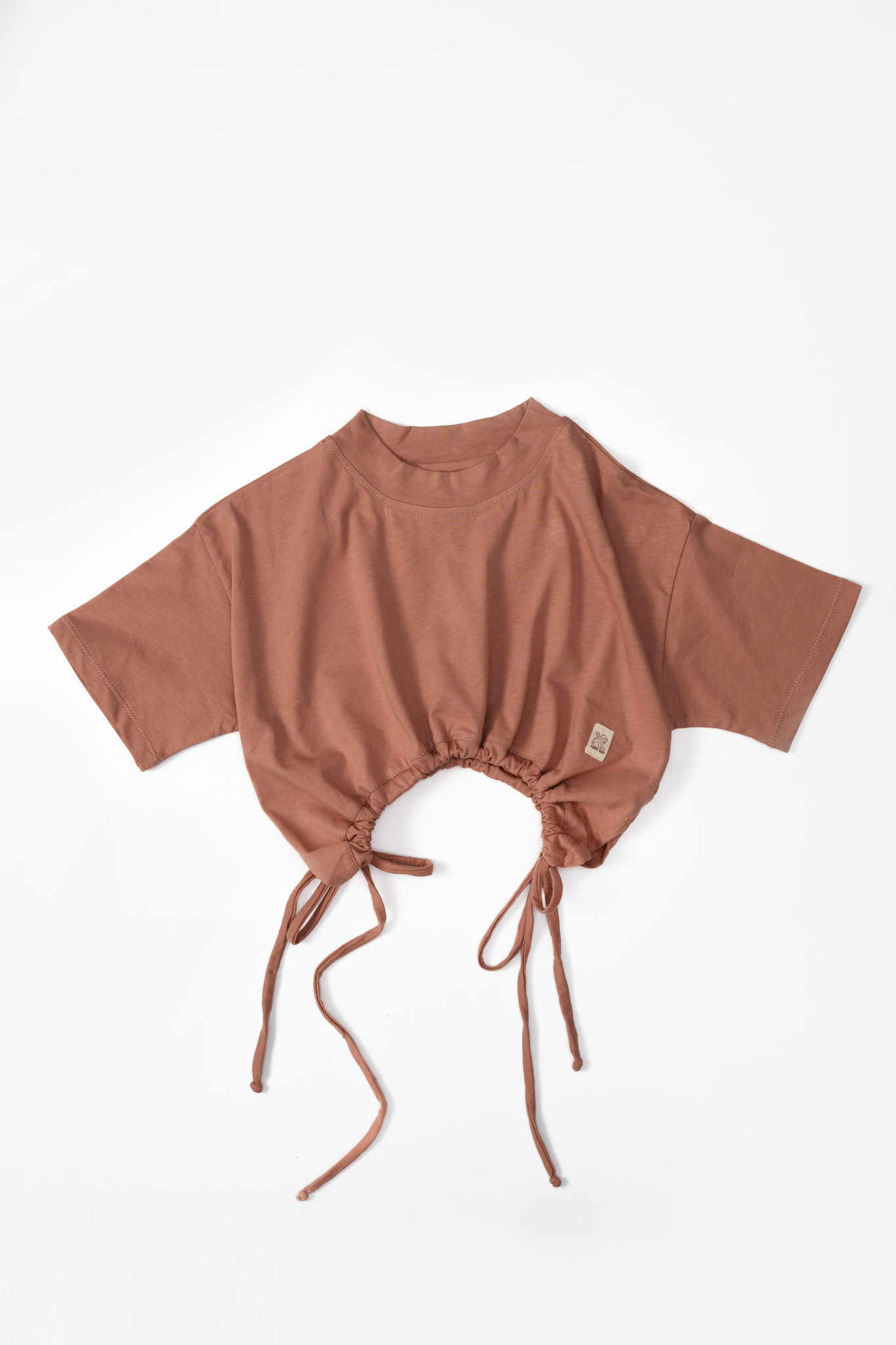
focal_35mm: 50
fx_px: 1867
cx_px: 448
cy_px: 672
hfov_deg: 27.0
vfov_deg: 39.6
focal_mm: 50
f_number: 7.1
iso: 200
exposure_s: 1/200
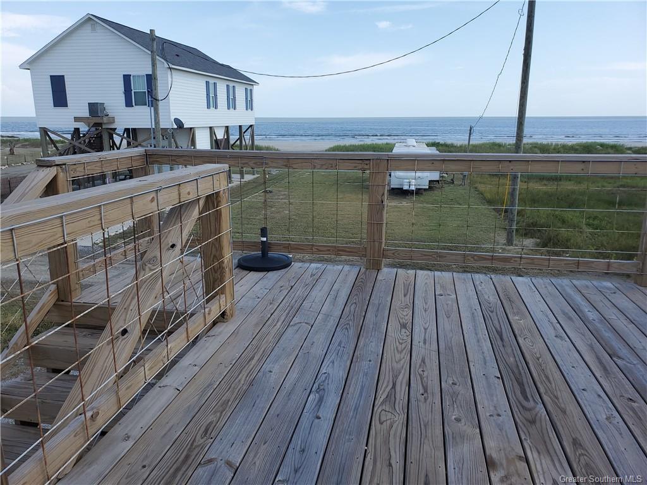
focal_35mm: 26
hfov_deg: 67.3
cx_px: 324
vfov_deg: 53.1
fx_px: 486
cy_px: 242
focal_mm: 4.3
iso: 50
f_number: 2.4
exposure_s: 1/986
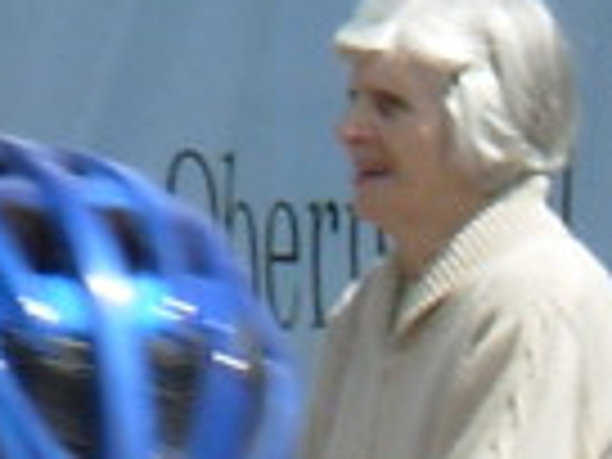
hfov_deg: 1.4
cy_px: 1710
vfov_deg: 1.0
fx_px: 25370
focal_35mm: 1435
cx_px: 1282
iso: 50
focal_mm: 31.4
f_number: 8.4
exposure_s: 1/157
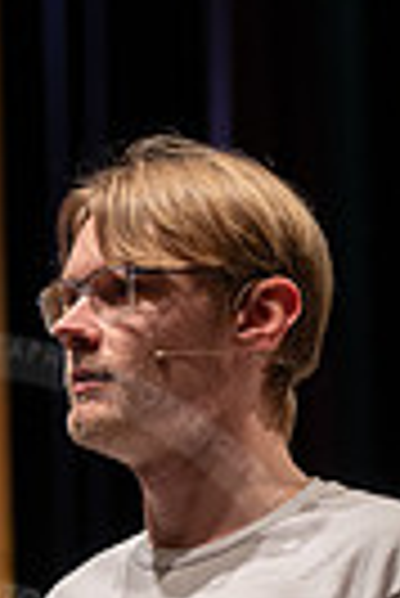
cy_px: 877
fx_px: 5236
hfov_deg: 4.4
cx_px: 54
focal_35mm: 315
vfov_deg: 6.5
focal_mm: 93
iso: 2000
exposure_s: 1/250
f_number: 2.7
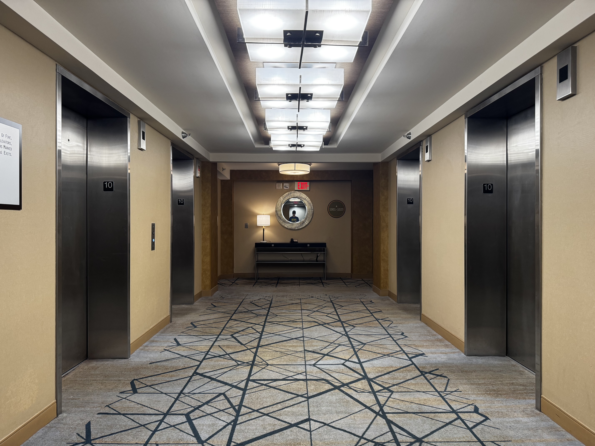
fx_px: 413
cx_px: 298
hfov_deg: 71.6
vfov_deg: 56.8
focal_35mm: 24
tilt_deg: -0.4
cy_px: 223
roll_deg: +0.0
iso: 200
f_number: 1.78
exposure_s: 1/60
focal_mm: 6.76
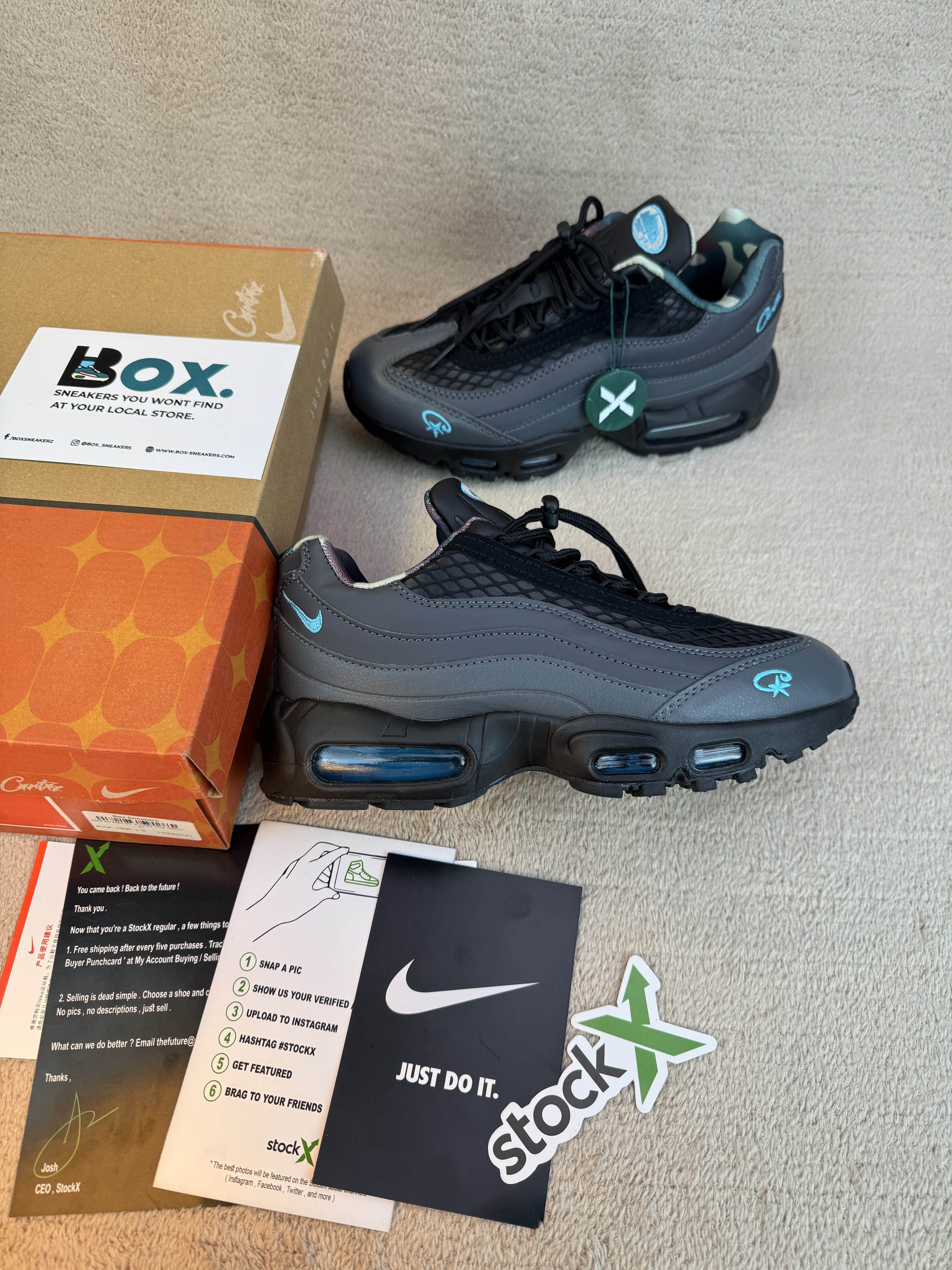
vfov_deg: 71.6
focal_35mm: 24
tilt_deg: -56.2
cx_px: 476
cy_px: 635
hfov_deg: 56.8
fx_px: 880
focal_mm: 6.76
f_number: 1.78
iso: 80
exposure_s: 1/609
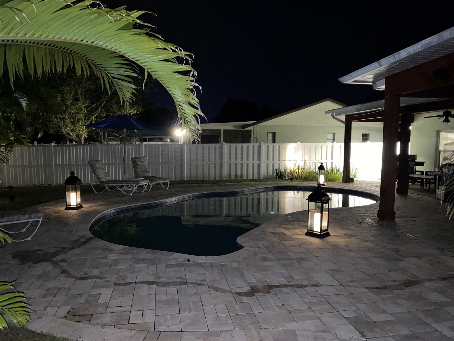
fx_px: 341
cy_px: 170
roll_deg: -0.9
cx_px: 227
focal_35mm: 26
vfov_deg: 53.1
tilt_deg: -4.2
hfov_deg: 67.3
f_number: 1.8
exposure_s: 1/4
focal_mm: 4.25
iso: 640
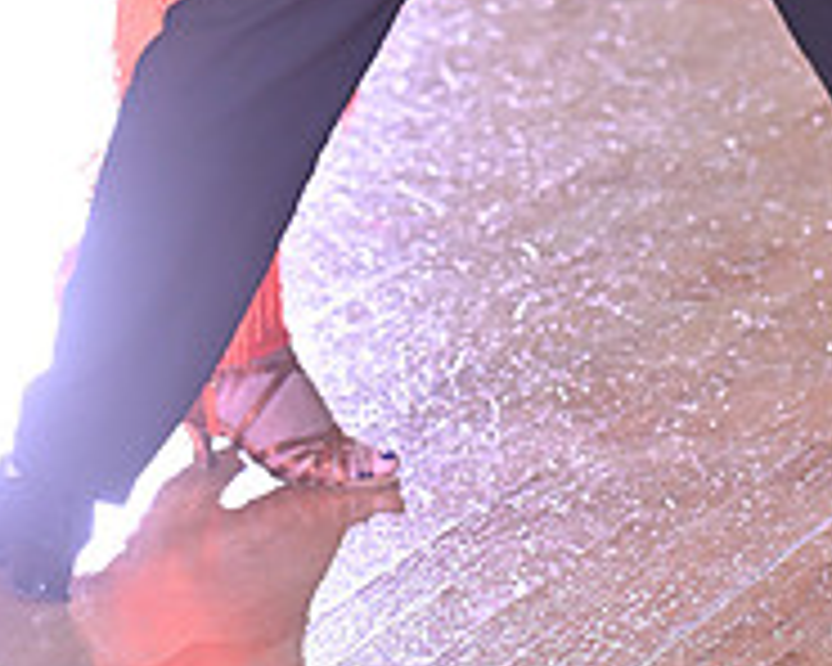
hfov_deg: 5.5
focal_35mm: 353
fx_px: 8692
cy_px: -526
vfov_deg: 4.3
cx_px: 560
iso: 2000
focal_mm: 120
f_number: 5
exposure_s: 1/320
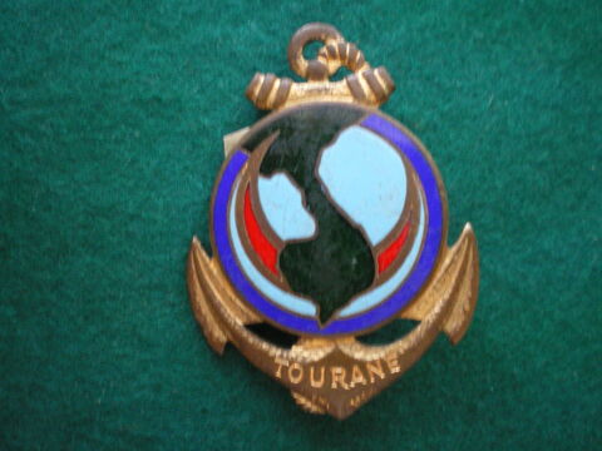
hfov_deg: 49.0
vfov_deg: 37.7
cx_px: 301
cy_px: 226
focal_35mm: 38
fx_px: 661
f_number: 3.1
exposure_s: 1/13
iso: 400
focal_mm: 6.3
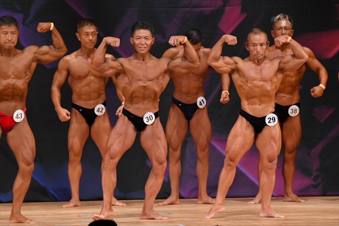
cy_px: 113
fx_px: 2965
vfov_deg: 4.4
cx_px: 170
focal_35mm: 315
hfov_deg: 6.5
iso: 4500
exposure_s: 1/400
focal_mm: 210
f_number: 5.6
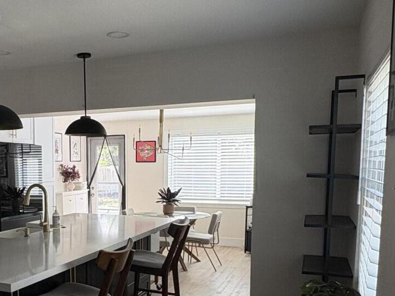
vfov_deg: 36.2
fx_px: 445
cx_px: 100
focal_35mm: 39
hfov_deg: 46.2
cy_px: 210
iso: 100
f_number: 2.2
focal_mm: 2.22
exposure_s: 1/133
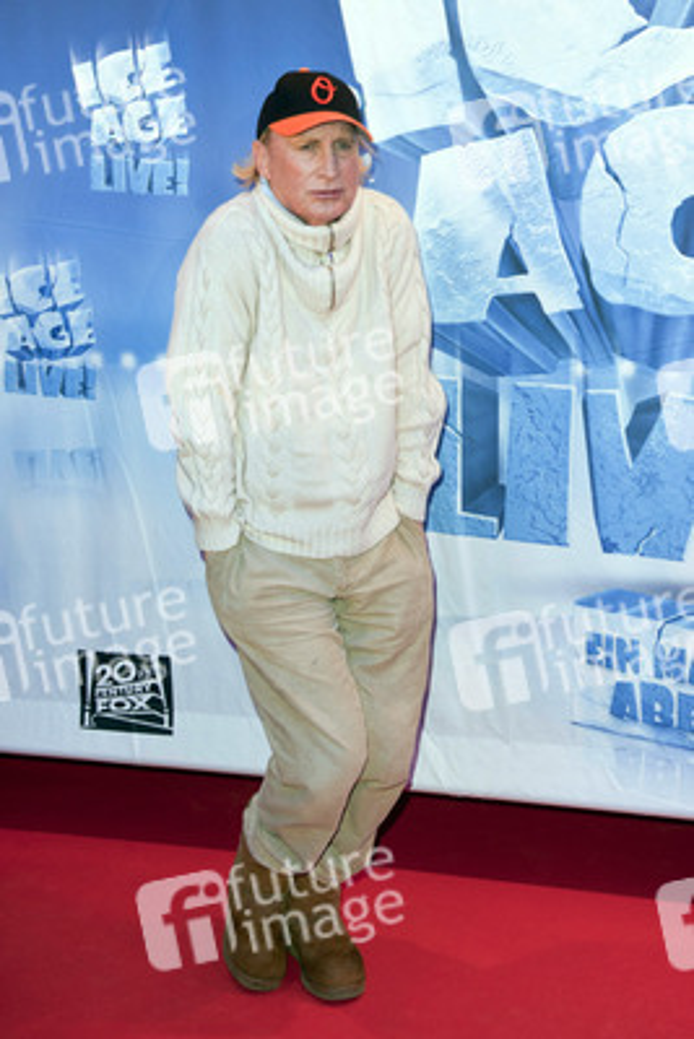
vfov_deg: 38.2
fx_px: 1502
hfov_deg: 26.0
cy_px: 520
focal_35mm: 52
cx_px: 347
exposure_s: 1/200
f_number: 5.6
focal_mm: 52
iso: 800
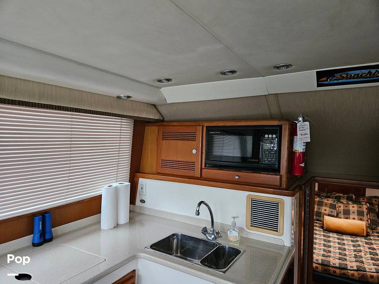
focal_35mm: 23
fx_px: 252
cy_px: 142
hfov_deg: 73.9
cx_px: 190
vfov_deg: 58.9
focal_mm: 5.4
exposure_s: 1/40
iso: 640
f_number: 1.8
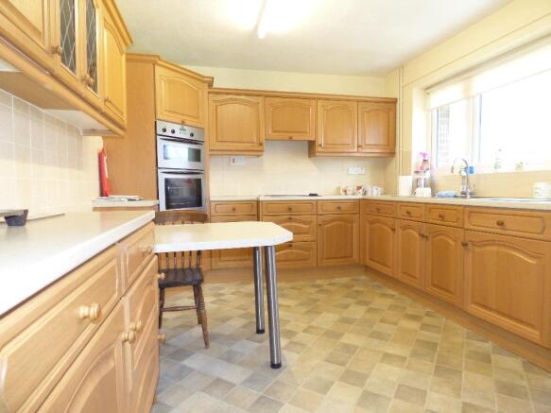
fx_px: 318
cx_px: 276
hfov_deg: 81.8
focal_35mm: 20
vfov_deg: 66.0
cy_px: 206
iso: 400
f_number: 2.8
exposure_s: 1/50
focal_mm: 3.58
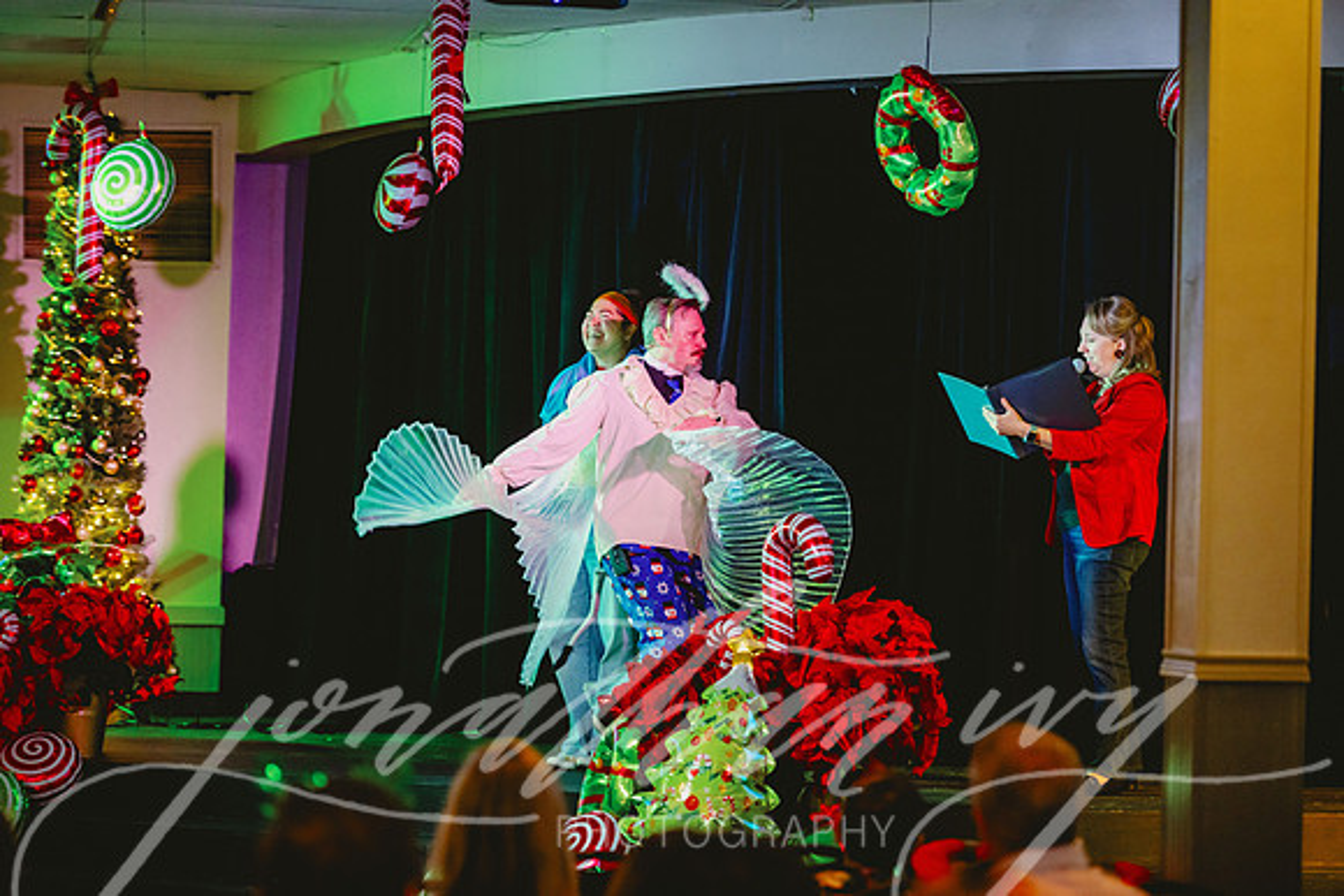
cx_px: 672
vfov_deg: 11.8
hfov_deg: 17.6
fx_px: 4331
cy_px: 448
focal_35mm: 116
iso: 2000
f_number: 2.8
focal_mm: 116
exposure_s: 1/320
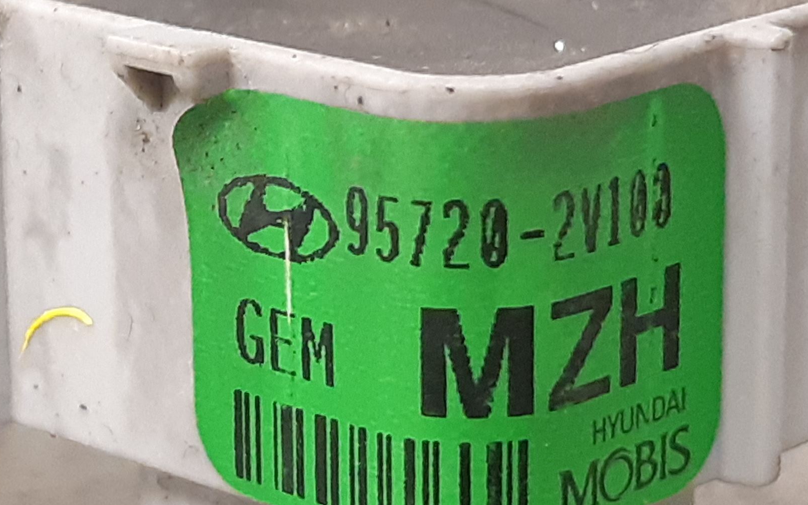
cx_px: 442
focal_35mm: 35
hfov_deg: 55.2
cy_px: 272
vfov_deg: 36.3
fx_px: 771
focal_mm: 3.93
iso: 200
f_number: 1.7
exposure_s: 1/25
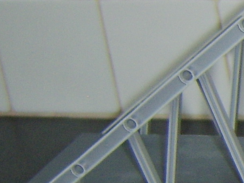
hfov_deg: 10.5
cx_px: 615
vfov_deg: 9.4
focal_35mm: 157
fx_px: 1106
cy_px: 176
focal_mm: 8.13
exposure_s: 1/30
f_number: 2.7
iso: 141
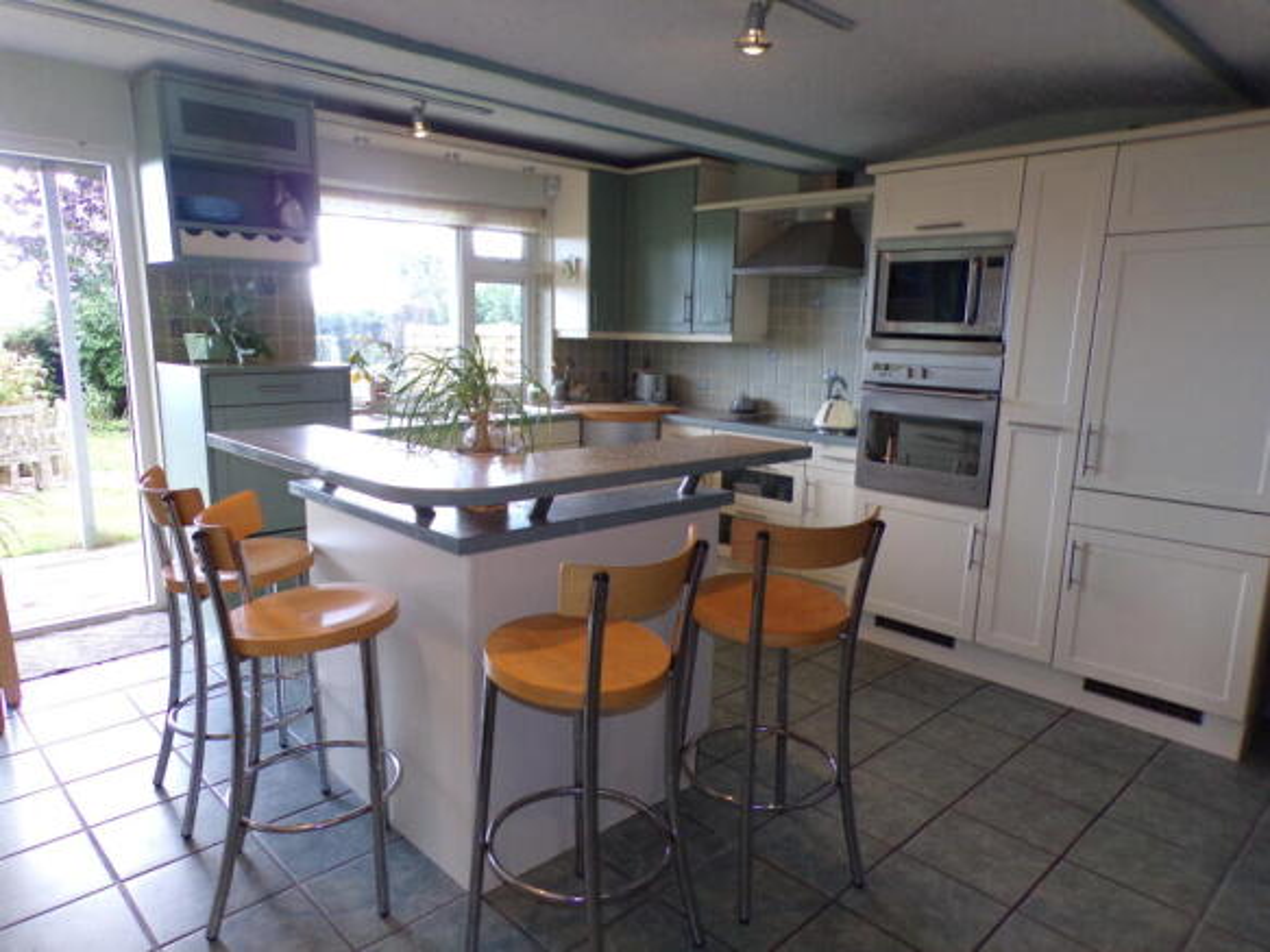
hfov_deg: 71.6
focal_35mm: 24
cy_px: 476
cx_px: 635
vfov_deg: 56.8
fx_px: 880
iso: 200
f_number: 3
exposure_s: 1/34
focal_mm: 4.3
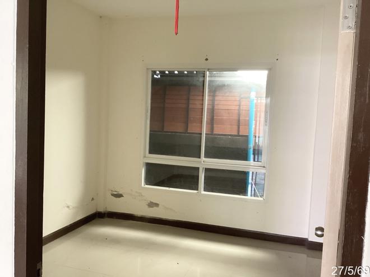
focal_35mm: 31
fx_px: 331
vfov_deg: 45.4
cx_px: 185
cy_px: 138
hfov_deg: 58.4
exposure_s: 1/50
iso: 125
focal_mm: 3.3
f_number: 2.4
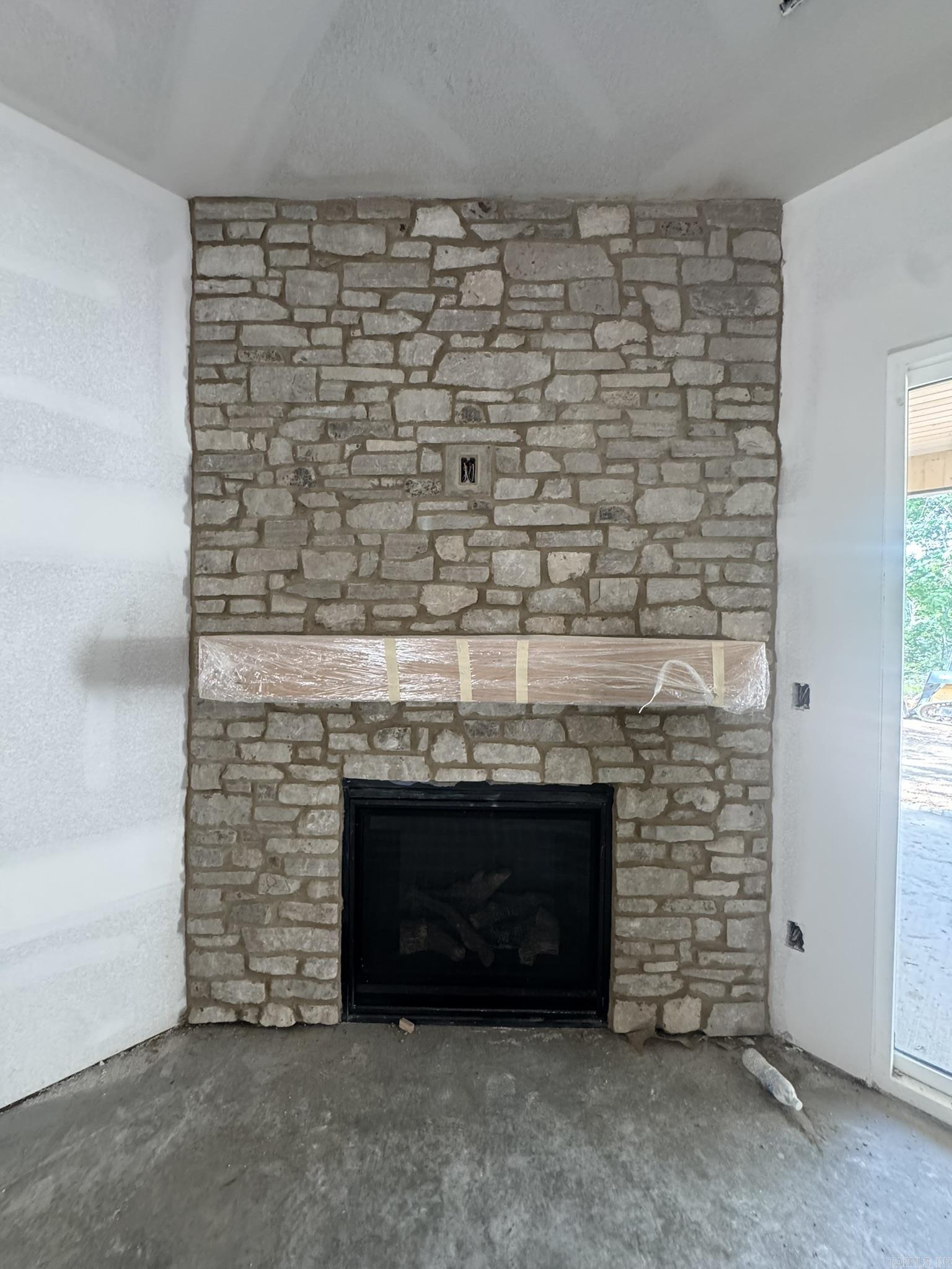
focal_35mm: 14
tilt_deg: -2.2
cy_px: 634
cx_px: 476
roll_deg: -1.1
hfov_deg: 85.7
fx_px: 513
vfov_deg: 102.1
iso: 320
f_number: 2.2
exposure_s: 1/67
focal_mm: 2.22
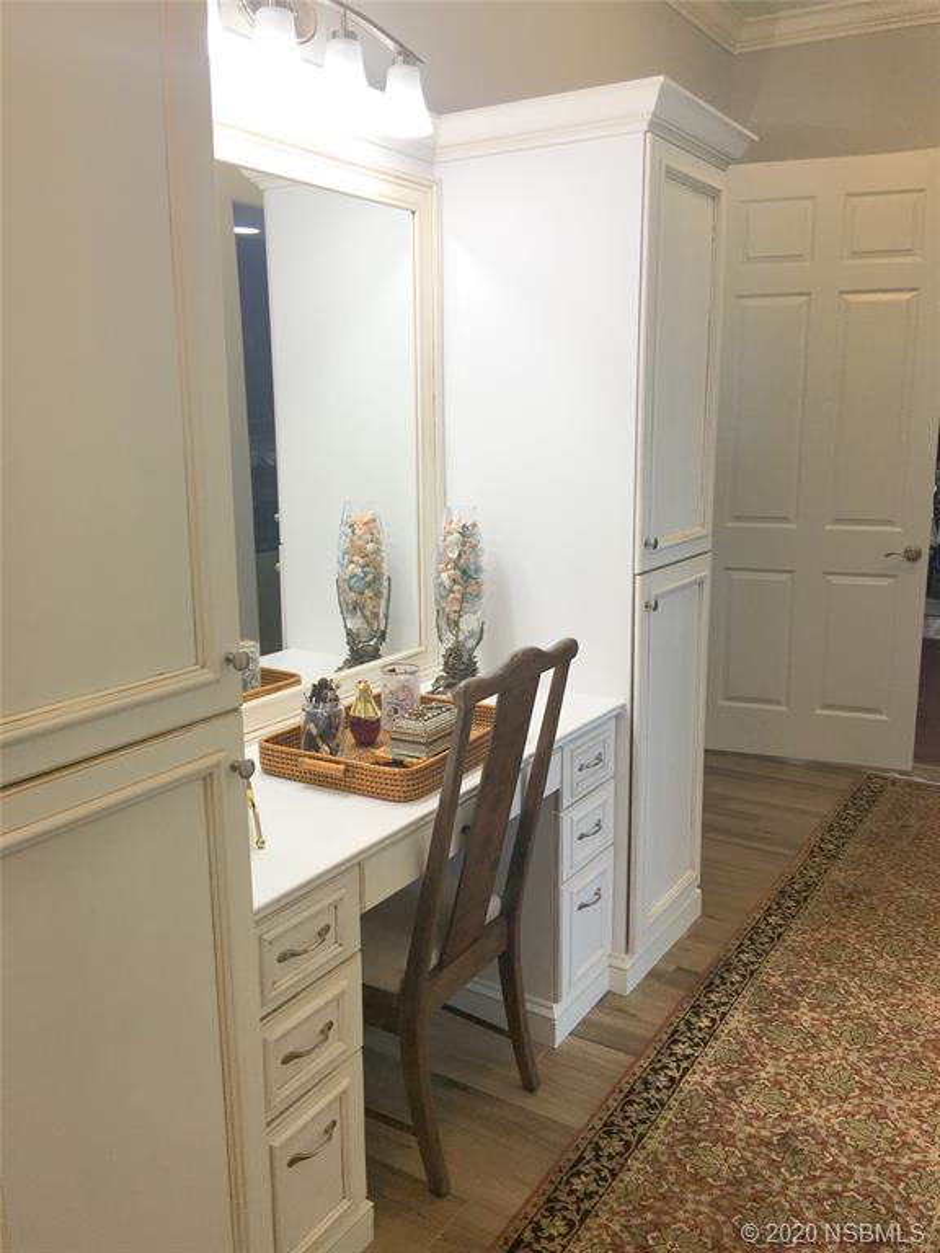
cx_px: 470
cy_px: 626
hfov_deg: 48.2
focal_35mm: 29
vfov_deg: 61.7
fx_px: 1050
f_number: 2.2
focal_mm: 4.15
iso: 32
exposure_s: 1/120
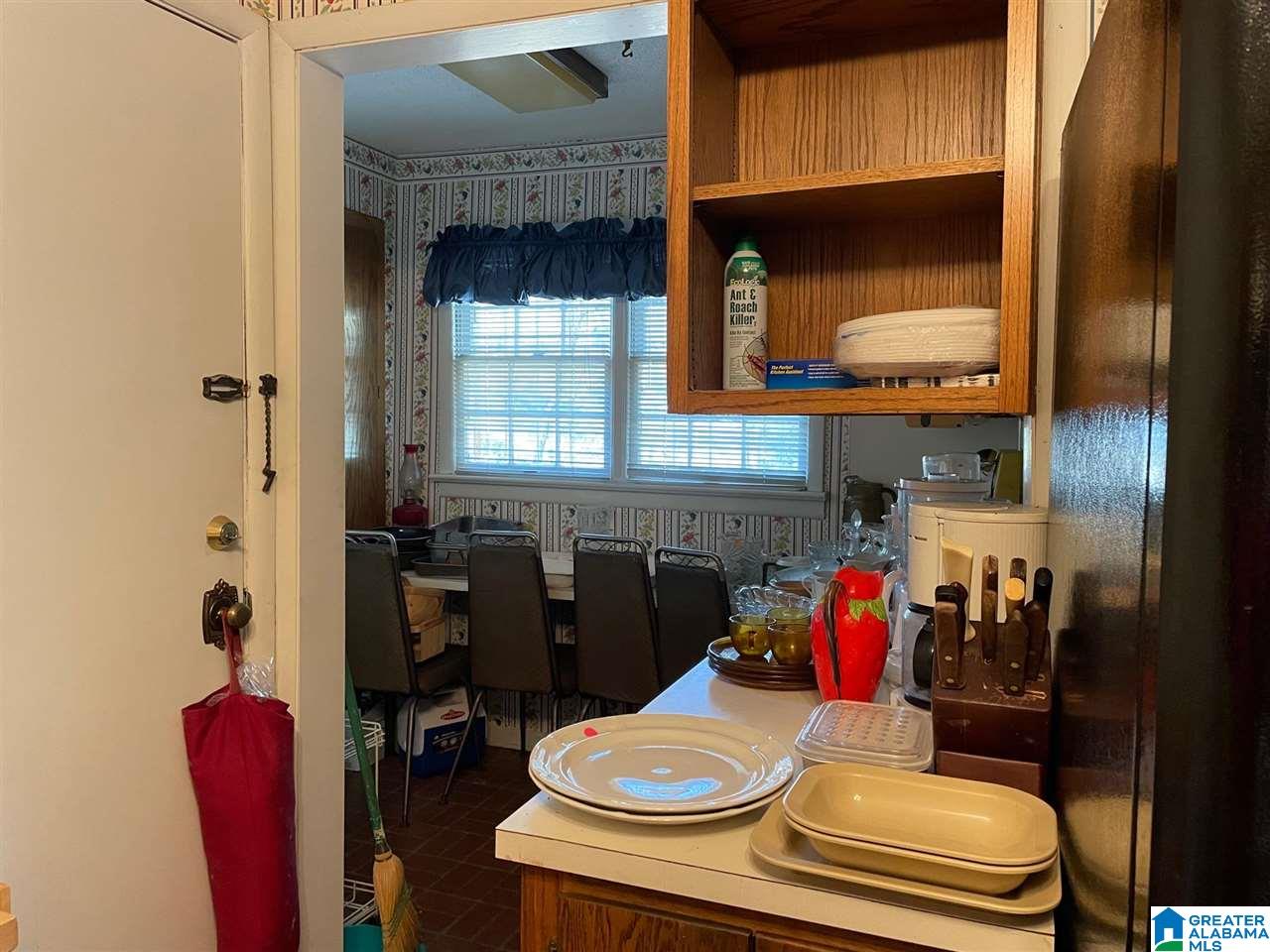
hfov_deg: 67.3
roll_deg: -0.3
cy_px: 476
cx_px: 635
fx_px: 954
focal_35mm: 26
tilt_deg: -2.5
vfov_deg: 53.1
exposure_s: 1/60
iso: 400
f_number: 1.6
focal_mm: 4.2
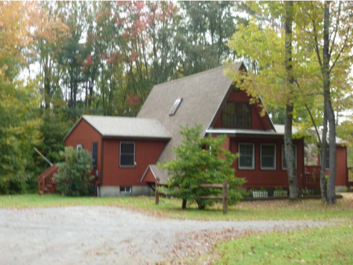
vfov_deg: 24.0
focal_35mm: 61
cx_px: 176
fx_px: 622
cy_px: 132
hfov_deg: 31.7
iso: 160
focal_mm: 10.9
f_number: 4.5
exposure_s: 1/60
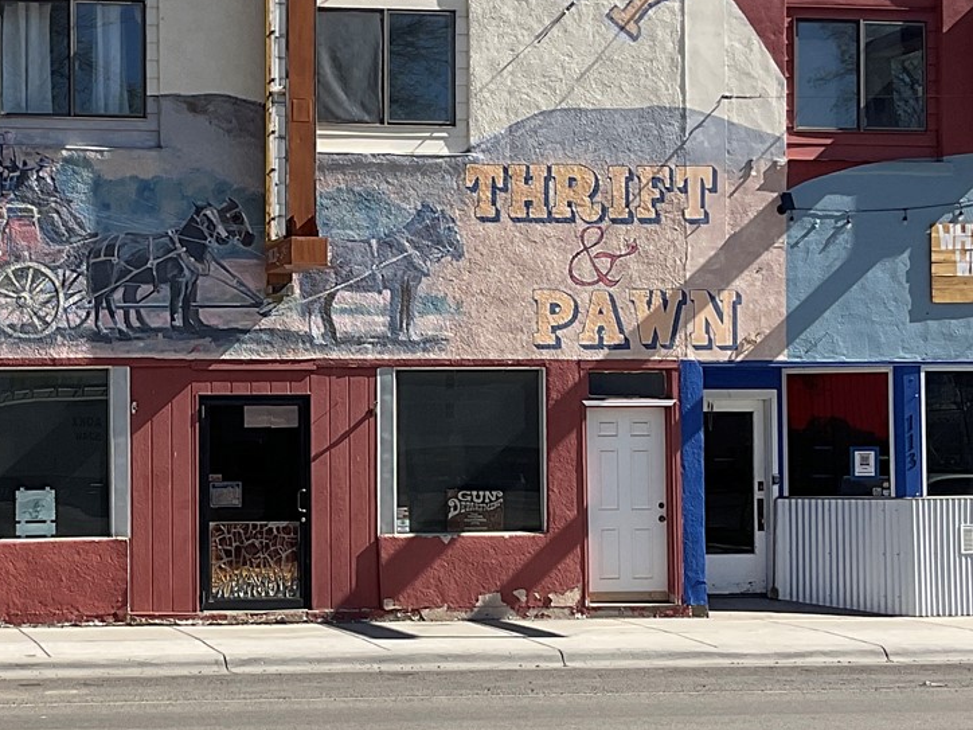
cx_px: 136
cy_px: 411
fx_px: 2305
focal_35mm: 82
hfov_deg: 23.3
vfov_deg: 18.0
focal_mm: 3
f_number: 1.8
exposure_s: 1/1848
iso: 16
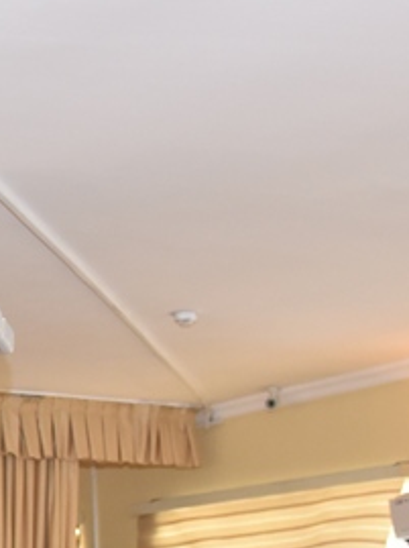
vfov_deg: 17.3
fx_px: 1737
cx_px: -293
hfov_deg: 12.4
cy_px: 598
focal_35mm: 110
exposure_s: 1/250
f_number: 5
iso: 1600
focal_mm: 30
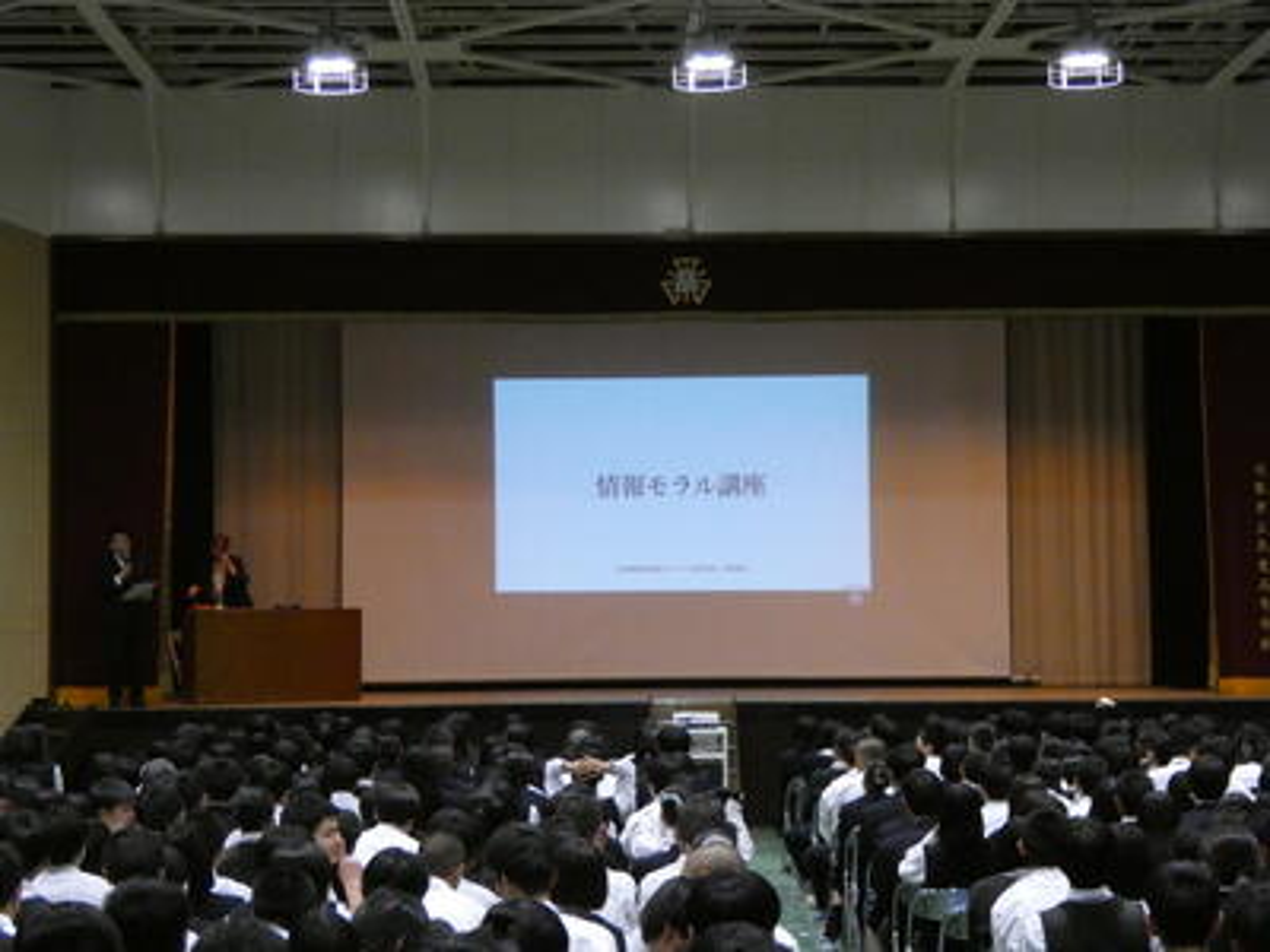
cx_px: 635
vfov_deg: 17.4
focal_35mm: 85
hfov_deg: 23.0
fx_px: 3119
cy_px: 476
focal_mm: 15.2
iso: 1600
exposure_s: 1/80
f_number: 4.6
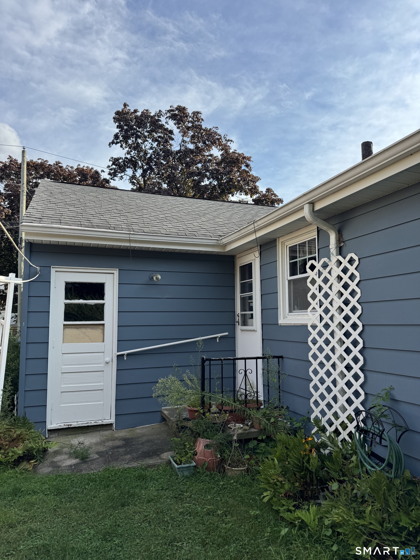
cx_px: 210
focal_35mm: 24
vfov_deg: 71.6
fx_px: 388
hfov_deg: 56.8
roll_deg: +0.8
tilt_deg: +5.5
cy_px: 280
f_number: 1.78
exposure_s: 1/2833
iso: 80
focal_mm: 6.76
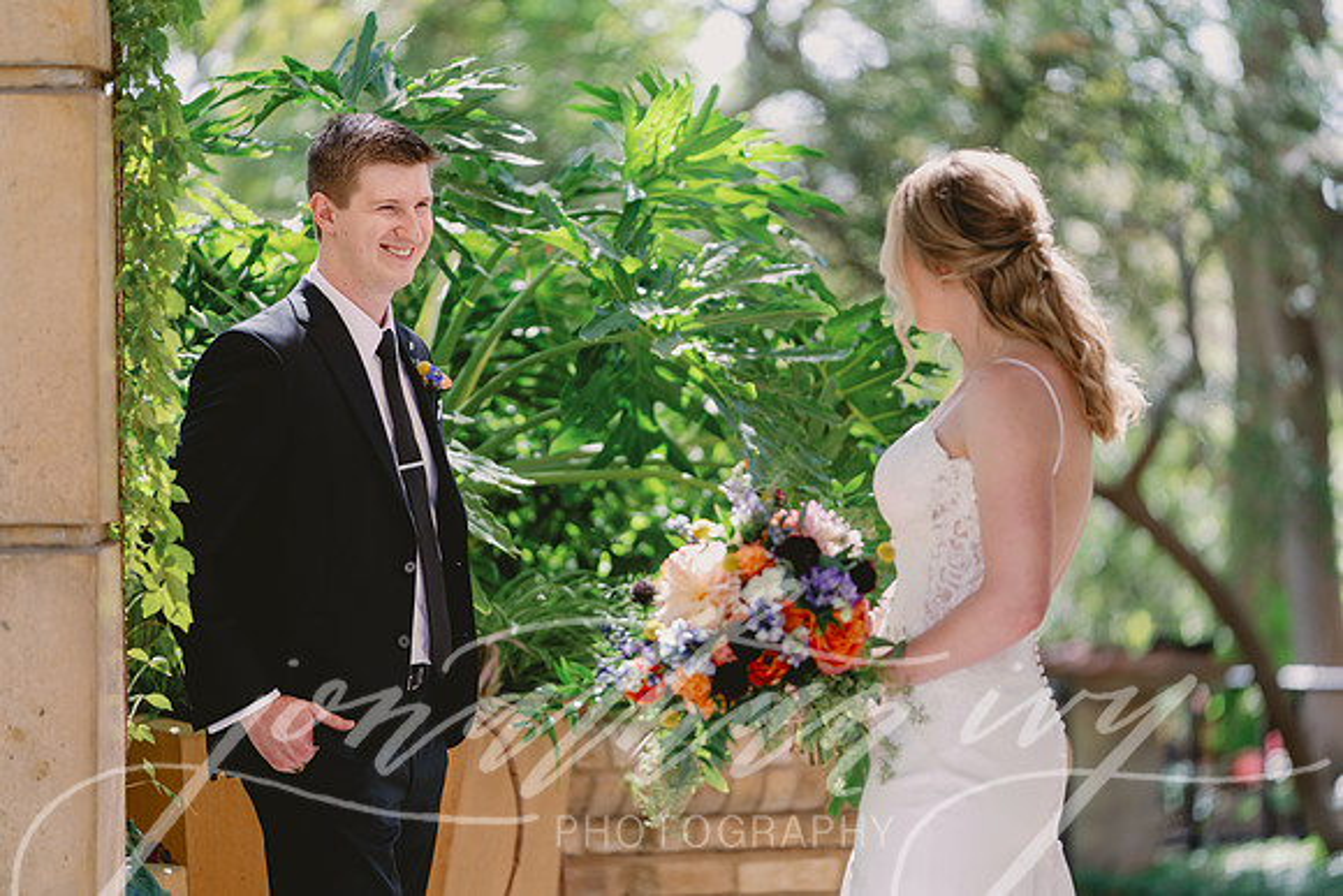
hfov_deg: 10.3
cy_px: 448
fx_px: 7463
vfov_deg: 6.9
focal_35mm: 200
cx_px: 672
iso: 200
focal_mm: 200
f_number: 2.8
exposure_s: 1/250
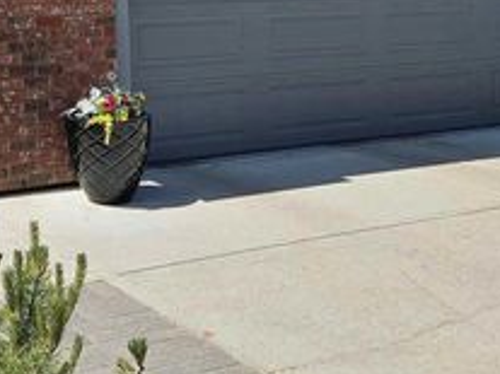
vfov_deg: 19.3
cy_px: -99
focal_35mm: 71
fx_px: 1025
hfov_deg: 26.1
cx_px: 12
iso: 25
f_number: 1.8
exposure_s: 1/1775
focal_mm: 5.4
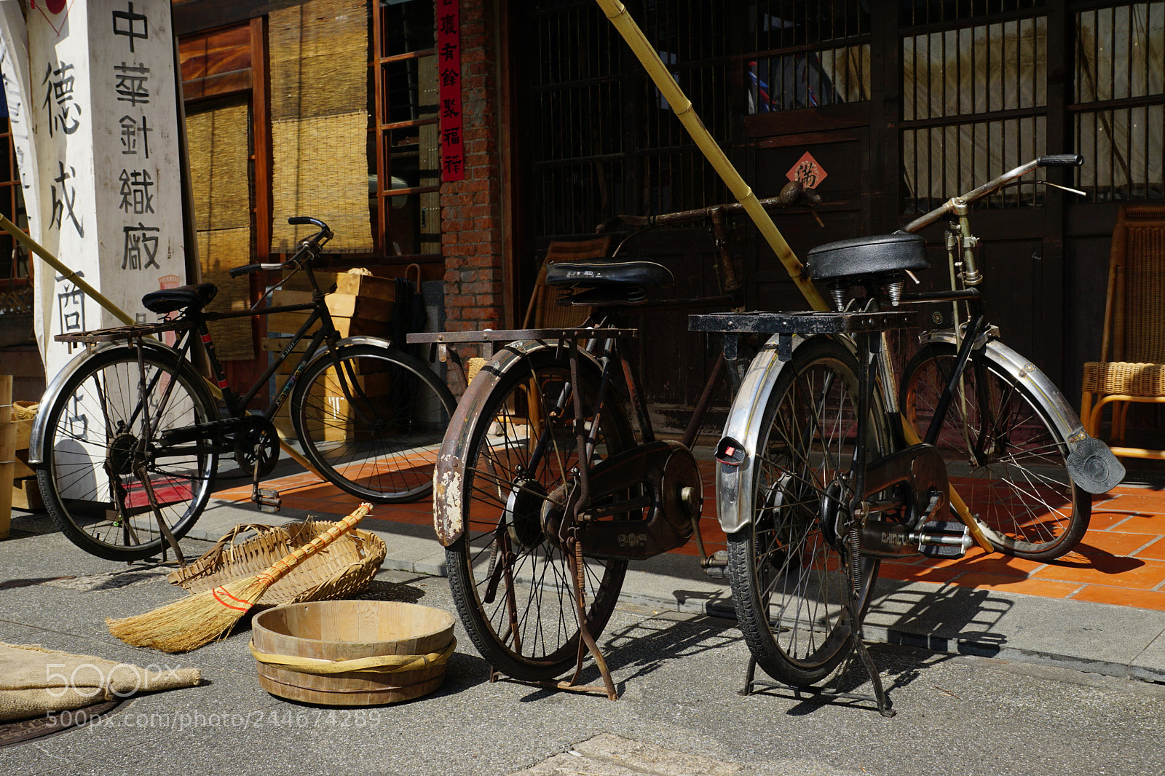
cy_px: 388
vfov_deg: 34.2
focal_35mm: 39
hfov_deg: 49.6
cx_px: 582
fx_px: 1262
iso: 100
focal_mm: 26
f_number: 8
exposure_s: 1/320
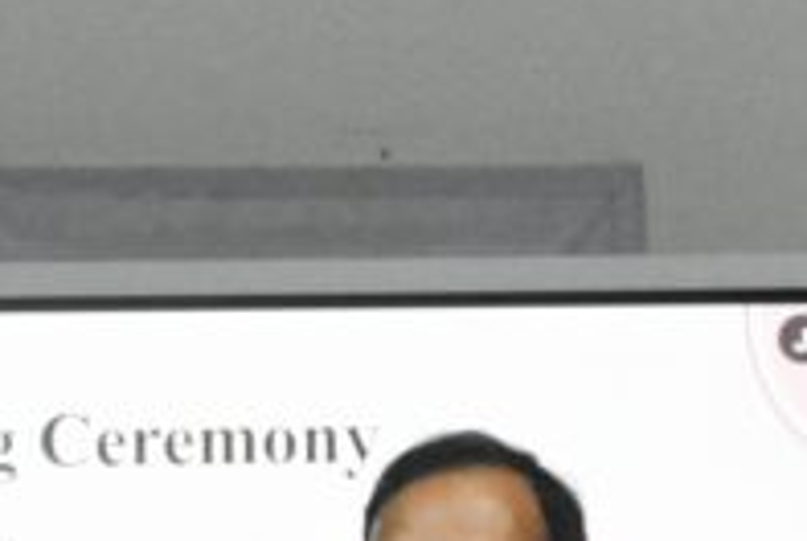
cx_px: -12
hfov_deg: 7.0
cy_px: 861
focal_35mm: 292
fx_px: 6555
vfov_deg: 4.7
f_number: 10
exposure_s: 1/125
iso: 3200
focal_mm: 50
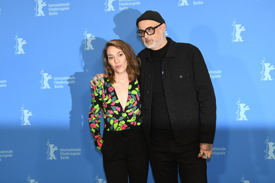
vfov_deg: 18.2
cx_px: 138
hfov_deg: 27.0
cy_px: 92
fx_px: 572
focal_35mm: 75
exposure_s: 1/320
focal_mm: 75
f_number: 3.5
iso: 800
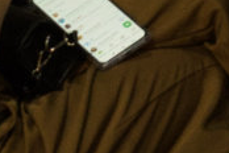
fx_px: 1539
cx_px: 488
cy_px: -278
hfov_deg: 8.0
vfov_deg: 5.4
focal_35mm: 242
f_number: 5.6
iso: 8000
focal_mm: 35
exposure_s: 1/80
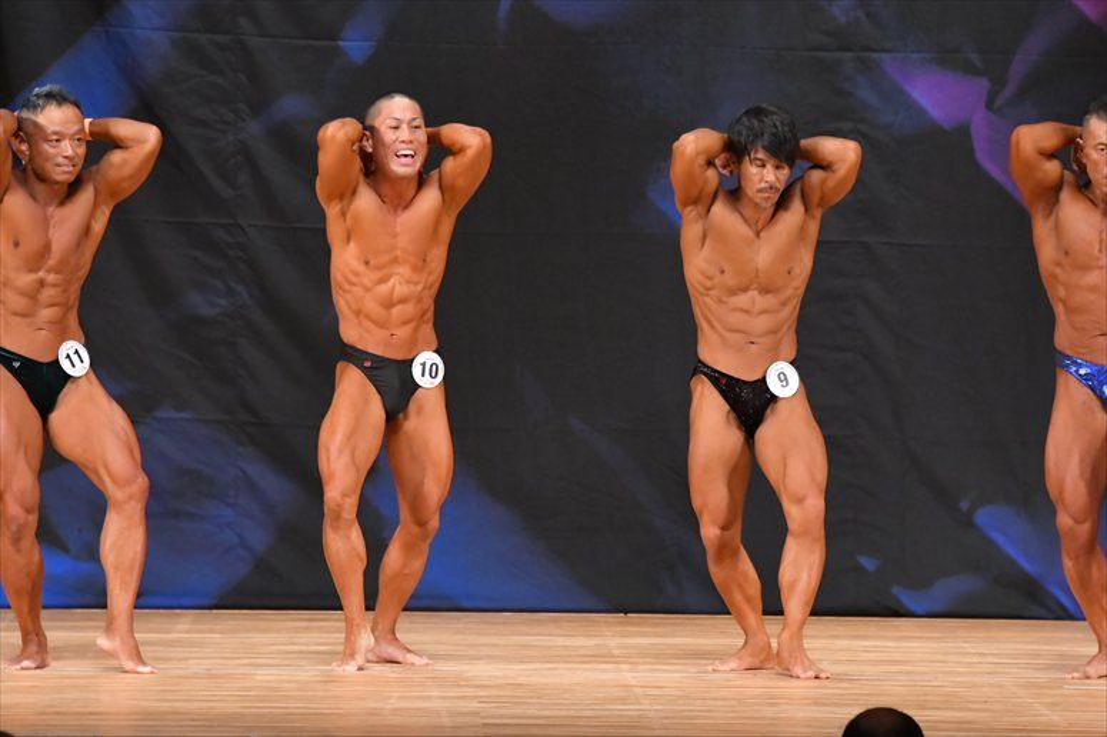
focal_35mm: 285
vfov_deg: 4.8
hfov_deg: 7.2
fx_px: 8760
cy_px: 368
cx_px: 554
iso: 6400
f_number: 5.6
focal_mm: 190
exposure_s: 1/400
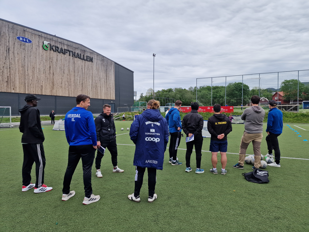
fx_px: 205
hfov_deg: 73.9
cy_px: 116
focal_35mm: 23
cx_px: 154
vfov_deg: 58.9
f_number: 1.8
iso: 50
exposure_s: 1/1192
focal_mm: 6.4
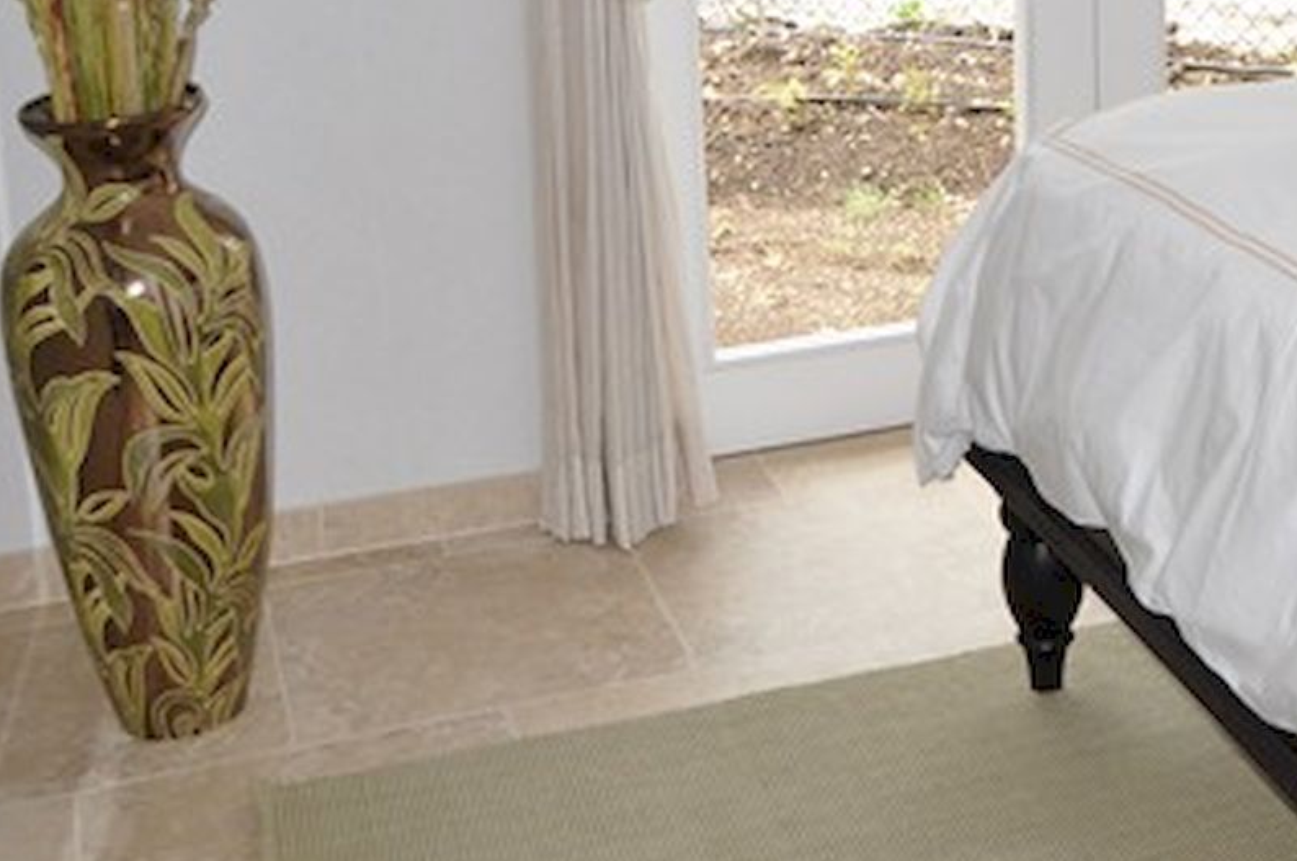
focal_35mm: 68
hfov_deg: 27.2
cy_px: -100
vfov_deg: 19.1
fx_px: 2446
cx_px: 1434
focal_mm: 18
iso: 200
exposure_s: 1/200
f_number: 6.3
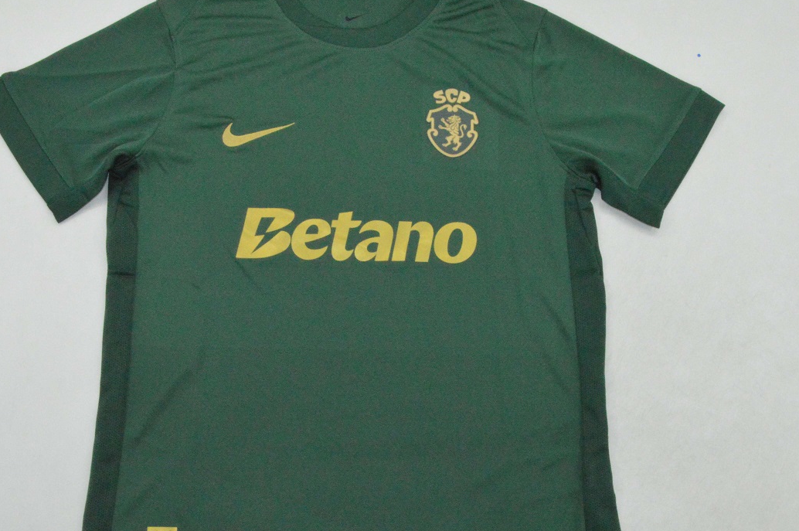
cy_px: 291
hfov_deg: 41.1
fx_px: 1064
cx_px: 381
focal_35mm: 48
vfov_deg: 28.0
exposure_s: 1/200
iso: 6400
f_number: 25
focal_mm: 22
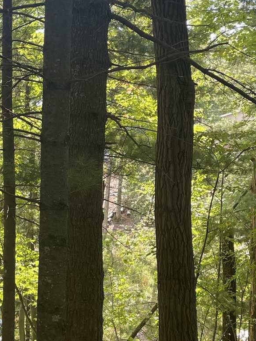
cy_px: 197
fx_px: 769
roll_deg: -0.6
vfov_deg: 25.0
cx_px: 141
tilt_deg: +0.2
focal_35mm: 78
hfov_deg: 18.9
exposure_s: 1/258
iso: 32
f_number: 1.6
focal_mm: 4.2
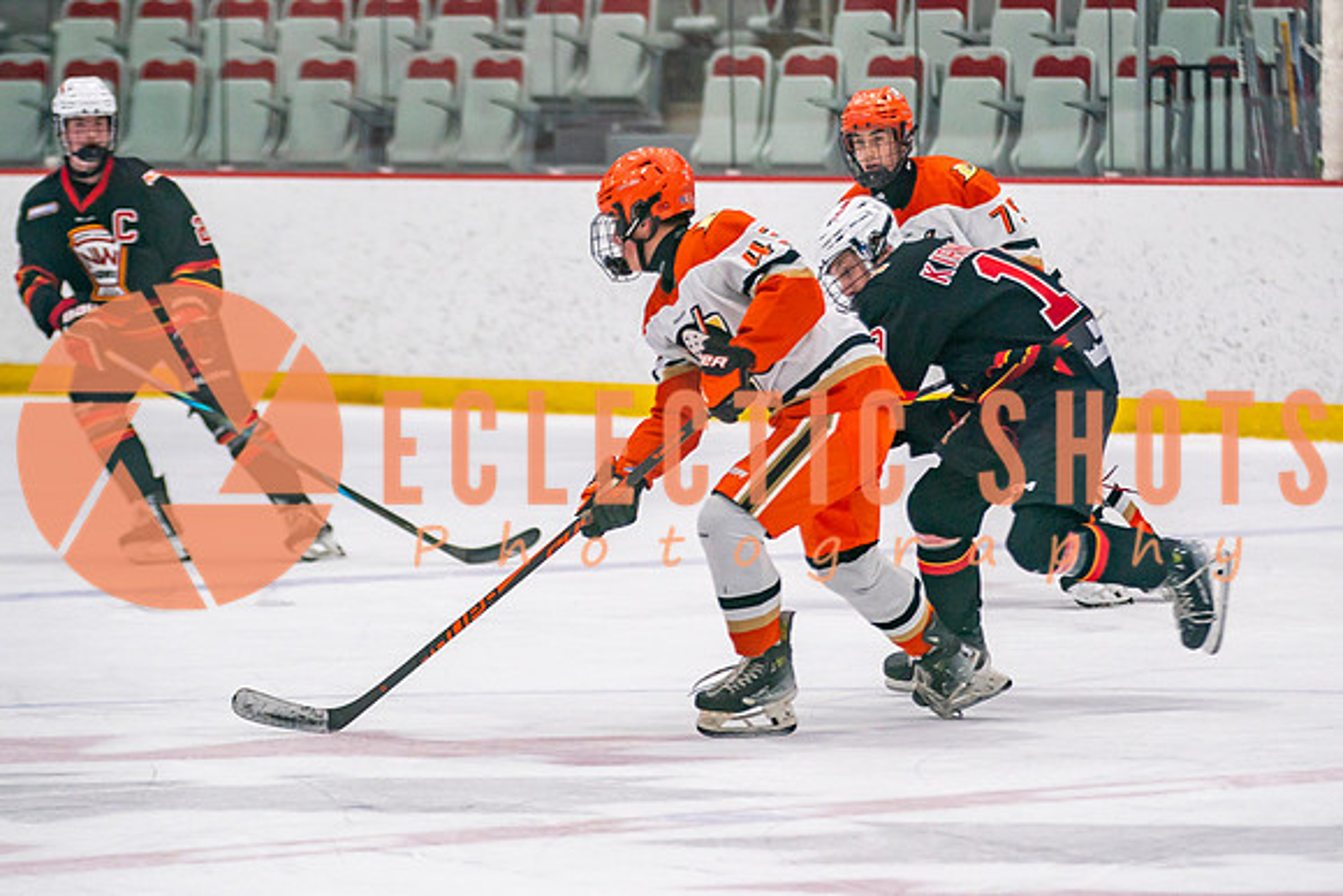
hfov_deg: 7.1
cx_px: 700
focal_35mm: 291
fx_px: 10857
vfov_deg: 4.7
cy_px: 506
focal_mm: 155
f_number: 2.8
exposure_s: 1/640
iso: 500
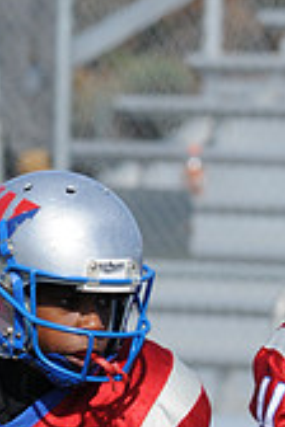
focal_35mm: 1555
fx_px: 18464
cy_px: 651
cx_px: 408
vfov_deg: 1.3
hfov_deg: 0.9
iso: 200
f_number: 10
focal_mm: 300
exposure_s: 1/500
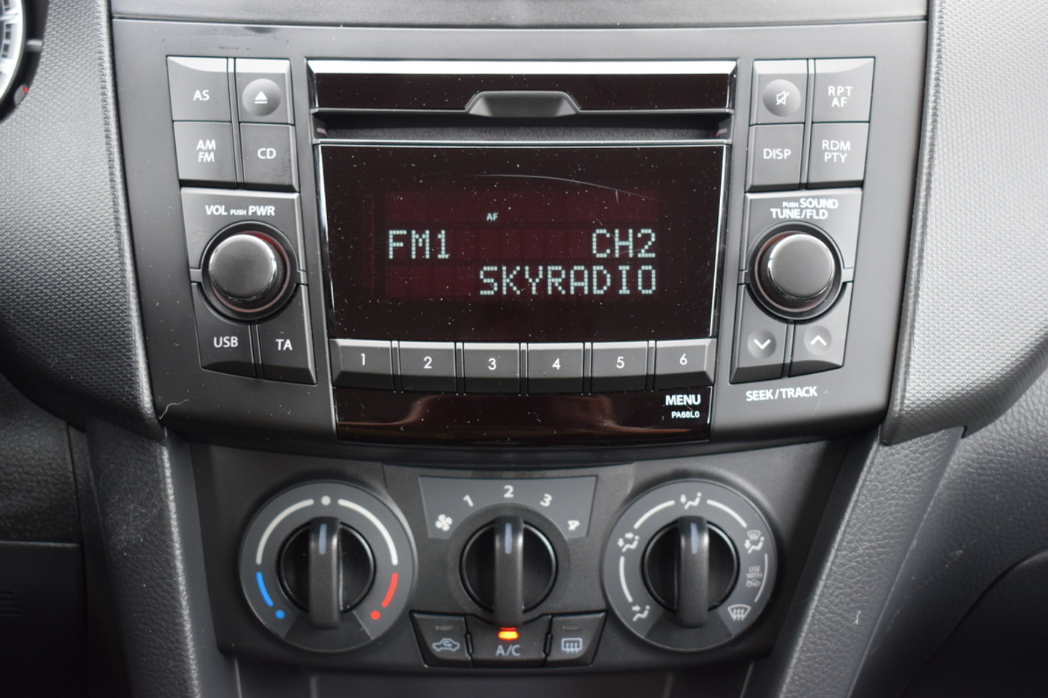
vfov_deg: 26.5
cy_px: 349
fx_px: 1484
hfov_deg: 38.9
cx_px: 524
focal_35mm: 51
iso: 720
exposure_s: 1/60
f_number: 4.5
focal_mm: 34
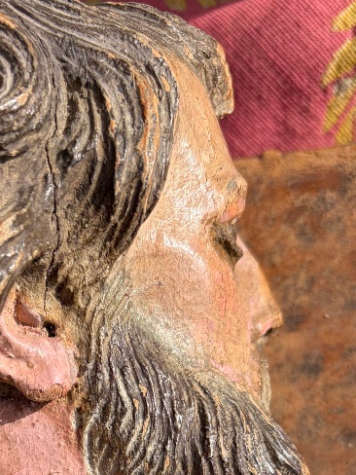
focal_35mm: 64
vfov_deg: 27.7
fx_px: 878
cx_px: 23
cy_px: 520
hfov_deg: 22.3
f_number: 1.6
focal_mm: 5.96
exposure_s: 1/1135
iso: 50
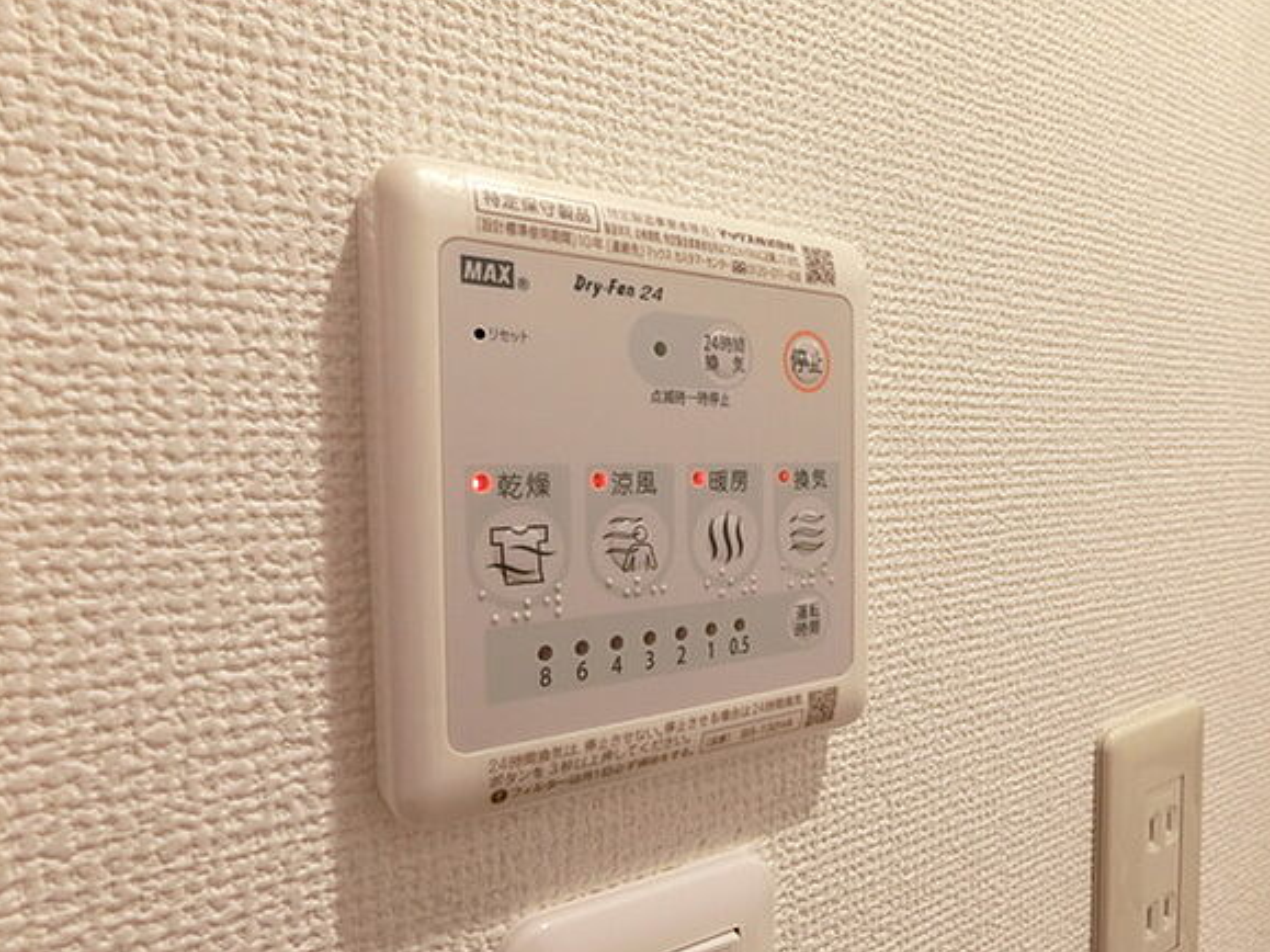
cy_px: 515
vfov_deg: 63.3
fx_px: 770
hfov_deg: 78.8
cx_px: 693
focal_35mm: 21
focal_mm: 4.06
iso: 400
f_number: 2.7
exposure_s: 1/50
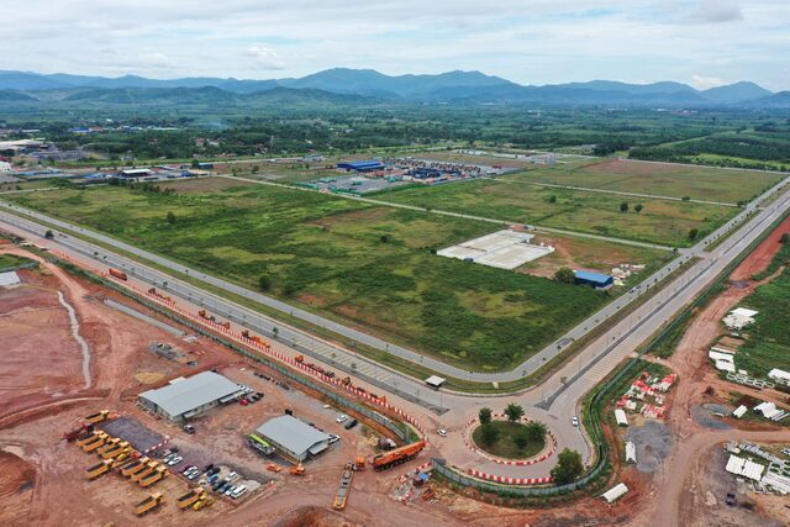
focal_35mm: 28
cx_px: 395
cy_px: 264
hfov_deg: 65.5
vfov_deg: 46.4
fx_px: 615
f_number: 4.5
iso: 100
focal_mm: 10.26
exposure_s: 1/640
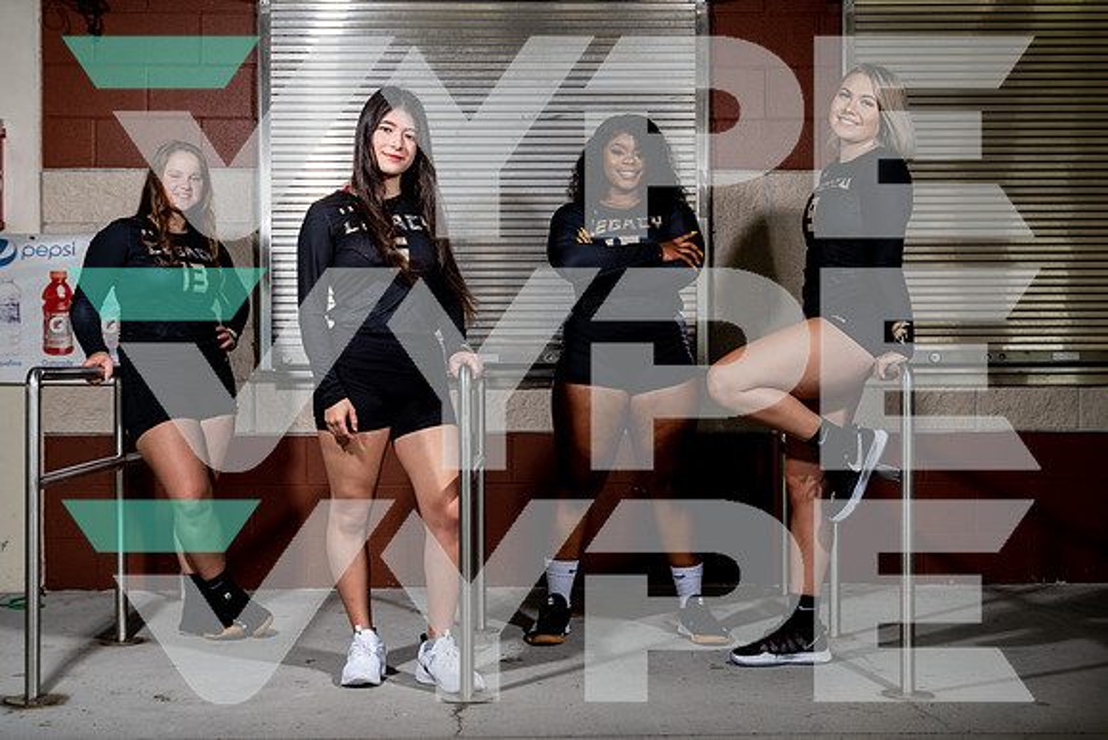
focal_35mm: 50
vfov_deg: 27.0
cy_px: 370
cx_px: 554
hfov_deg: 39.6
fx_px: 1539
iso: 100
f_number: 8
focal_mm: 50
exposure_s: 1/125
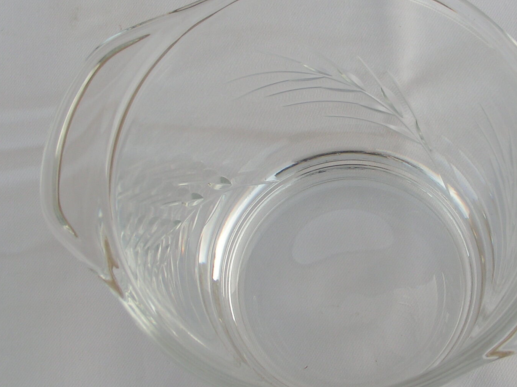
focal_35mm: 74
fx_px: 1105
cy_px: 143
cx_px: 331
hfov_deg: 26.2
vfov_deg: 19.9
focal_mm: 7.6
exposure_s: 1/80
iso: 50
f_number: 5.6
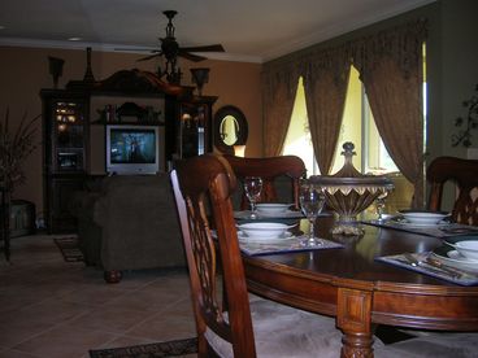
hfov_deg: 54.0
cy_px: 179
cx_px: 239
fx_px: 469
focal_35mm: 34
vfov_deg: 41.8
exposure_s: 1/60.1
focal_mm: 5.7
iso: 80
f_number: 2.9
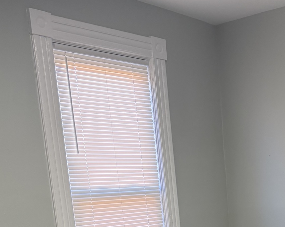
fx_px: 531
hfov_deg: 28.9
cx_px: 252
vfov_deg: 22.0
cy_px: 289
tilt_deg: -11.9
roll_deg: +3.6
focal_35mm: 63
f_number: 1.78
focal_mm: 6.76
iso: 200
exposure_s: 1/60
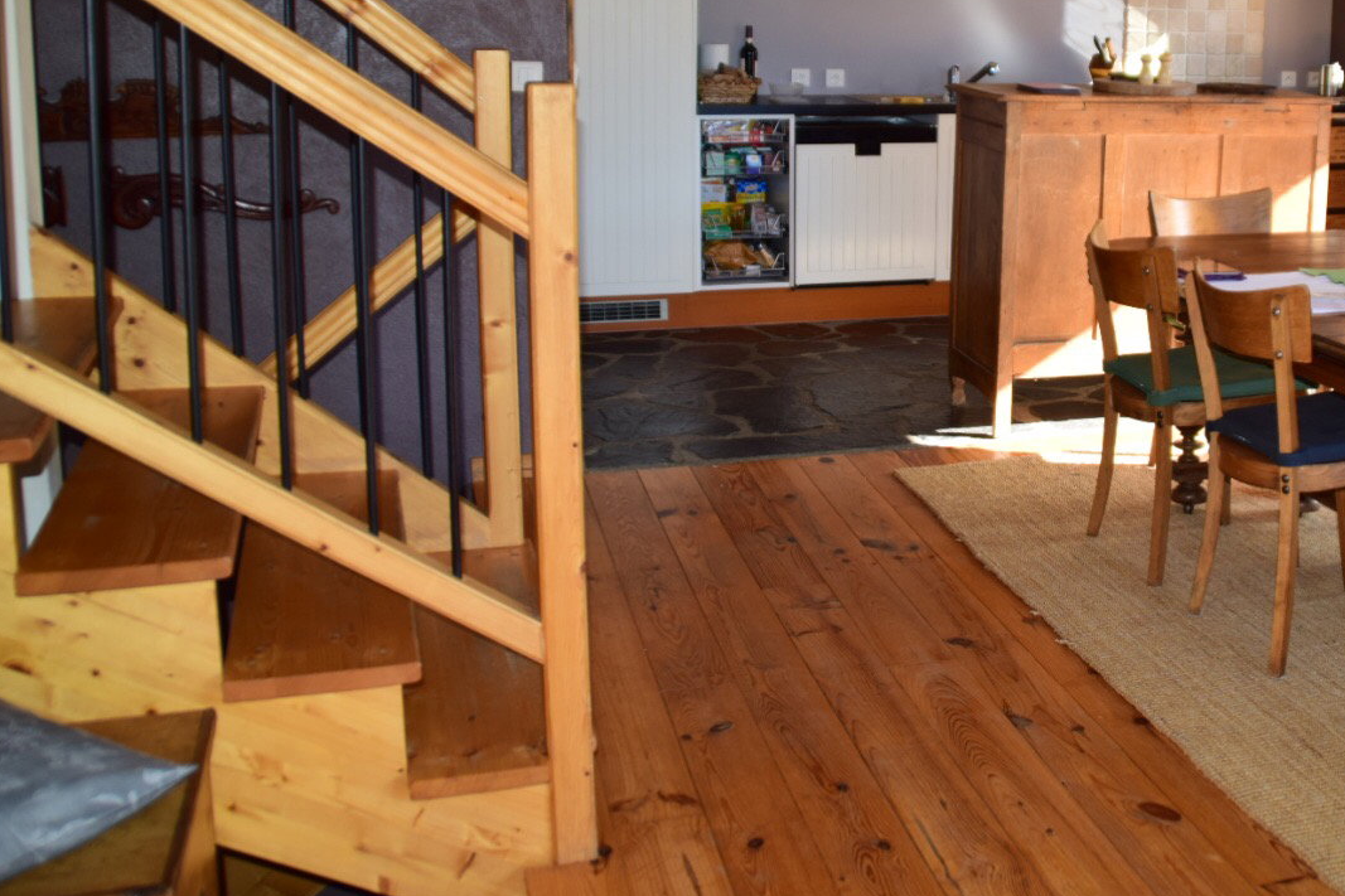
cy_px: 229
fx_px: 1531
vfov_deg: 32.0
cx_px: 1013
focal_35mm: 41
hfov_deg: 45.7
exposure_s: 1/100
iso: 100
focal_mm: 18
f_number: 3.5
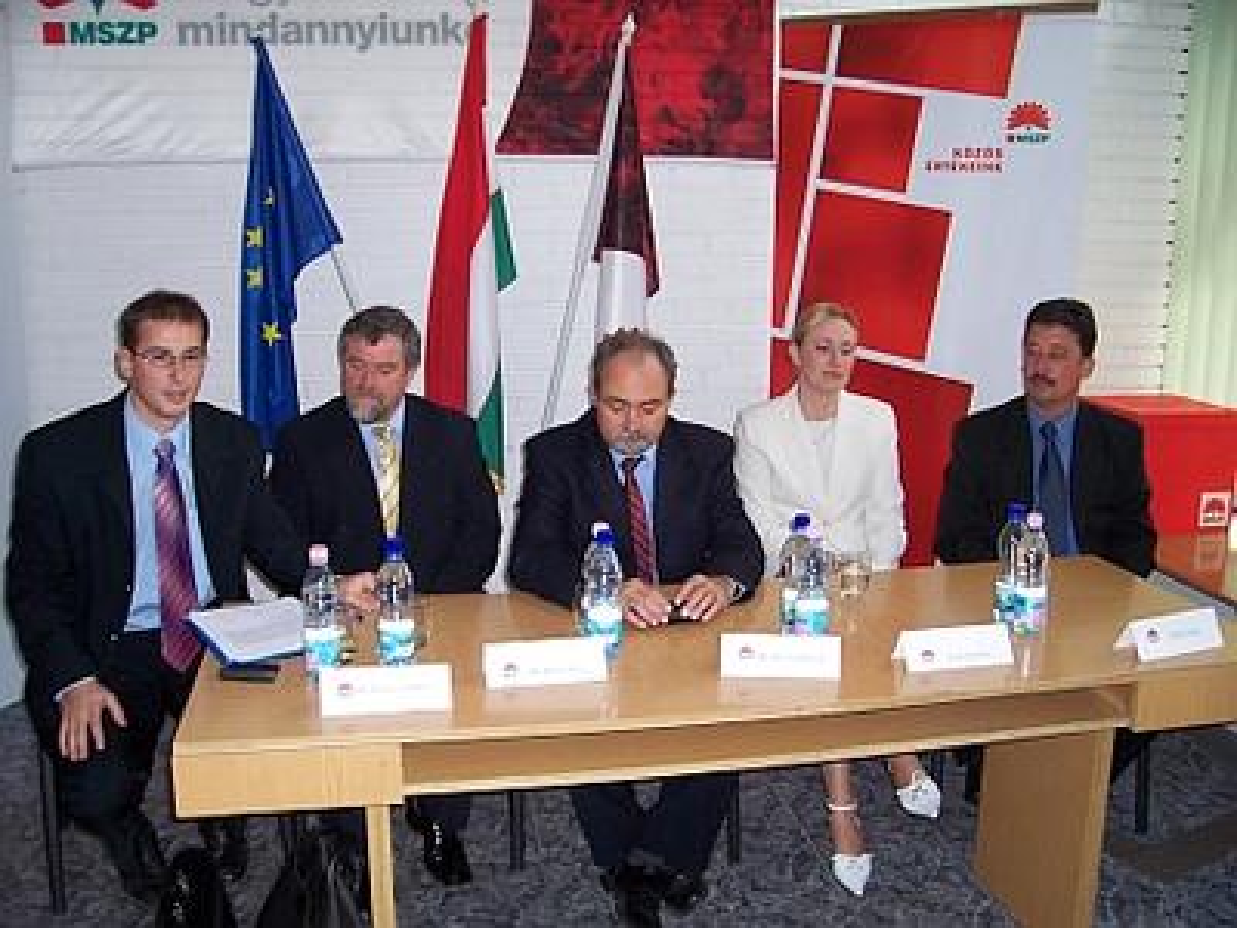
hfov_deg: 54.0
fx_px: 1215
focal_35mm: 34
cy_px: 464
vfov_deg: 41.8
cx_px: 618
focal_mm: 5.6
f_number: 2.7
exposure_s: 1/60
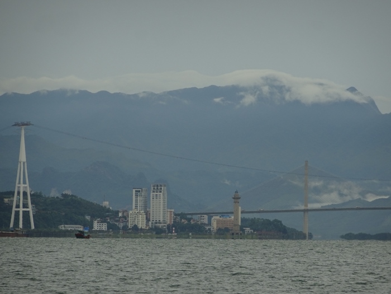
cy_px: 147
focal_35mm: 389
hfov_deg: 5.1
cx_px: 196
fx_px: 4394
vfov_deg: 3.8
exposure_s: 1/250
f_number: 6.3
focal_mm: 66.39
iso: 100
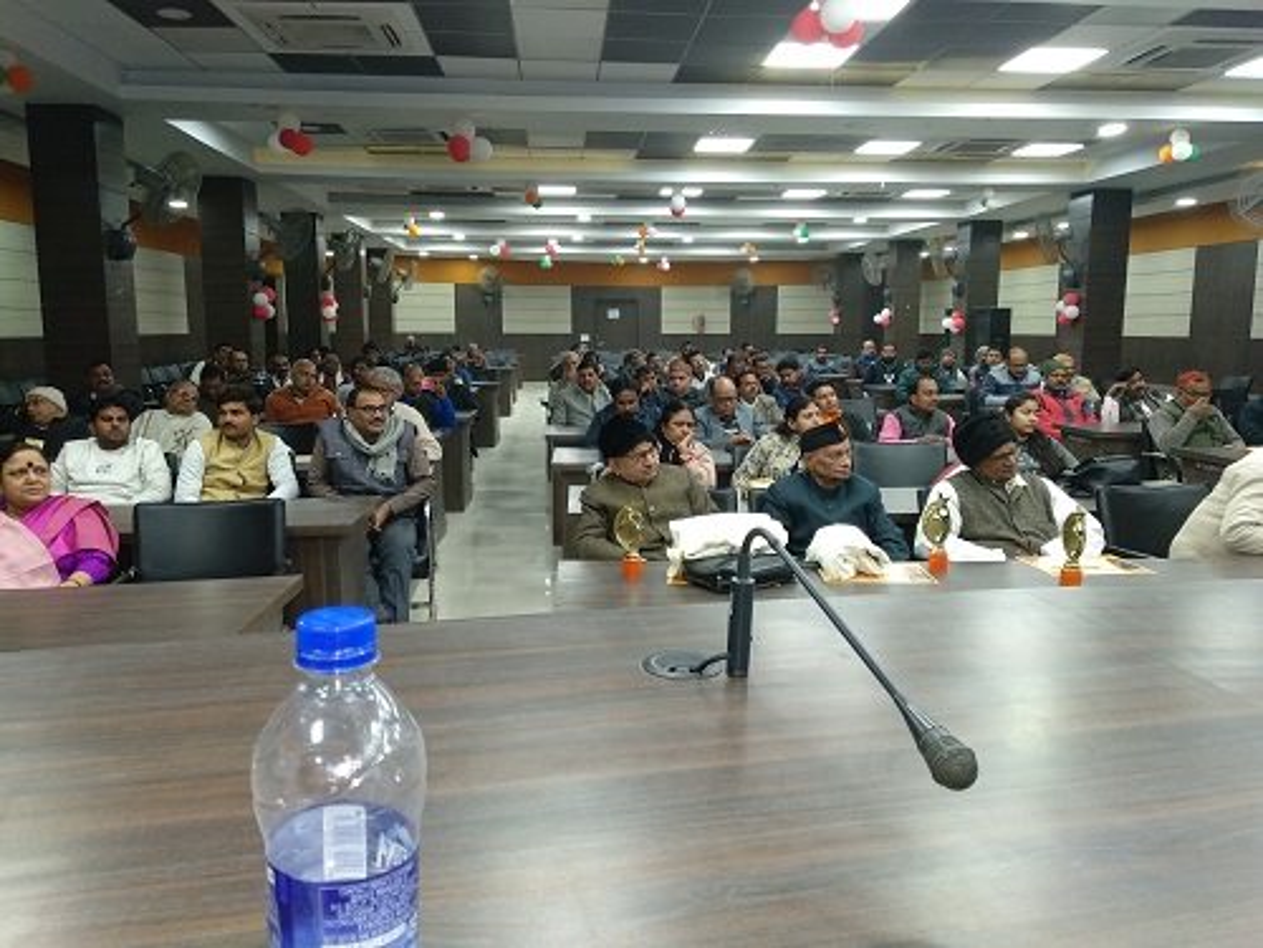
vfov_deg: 53.1
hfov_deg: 67.3
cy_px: 474
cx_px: 632
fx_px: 949
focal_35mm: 26
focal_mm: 3.81
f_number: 2.2
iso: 400
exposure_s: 1/25
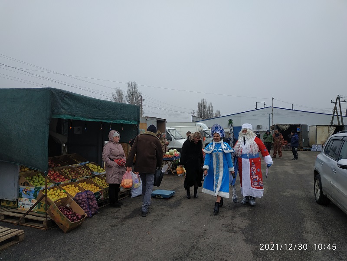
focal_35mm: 24
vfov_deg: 56.8
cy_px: 130
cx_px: 174
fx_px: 241
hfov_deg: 71.6
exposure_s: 1/390
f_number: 1.9
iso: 100
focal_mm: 3.94
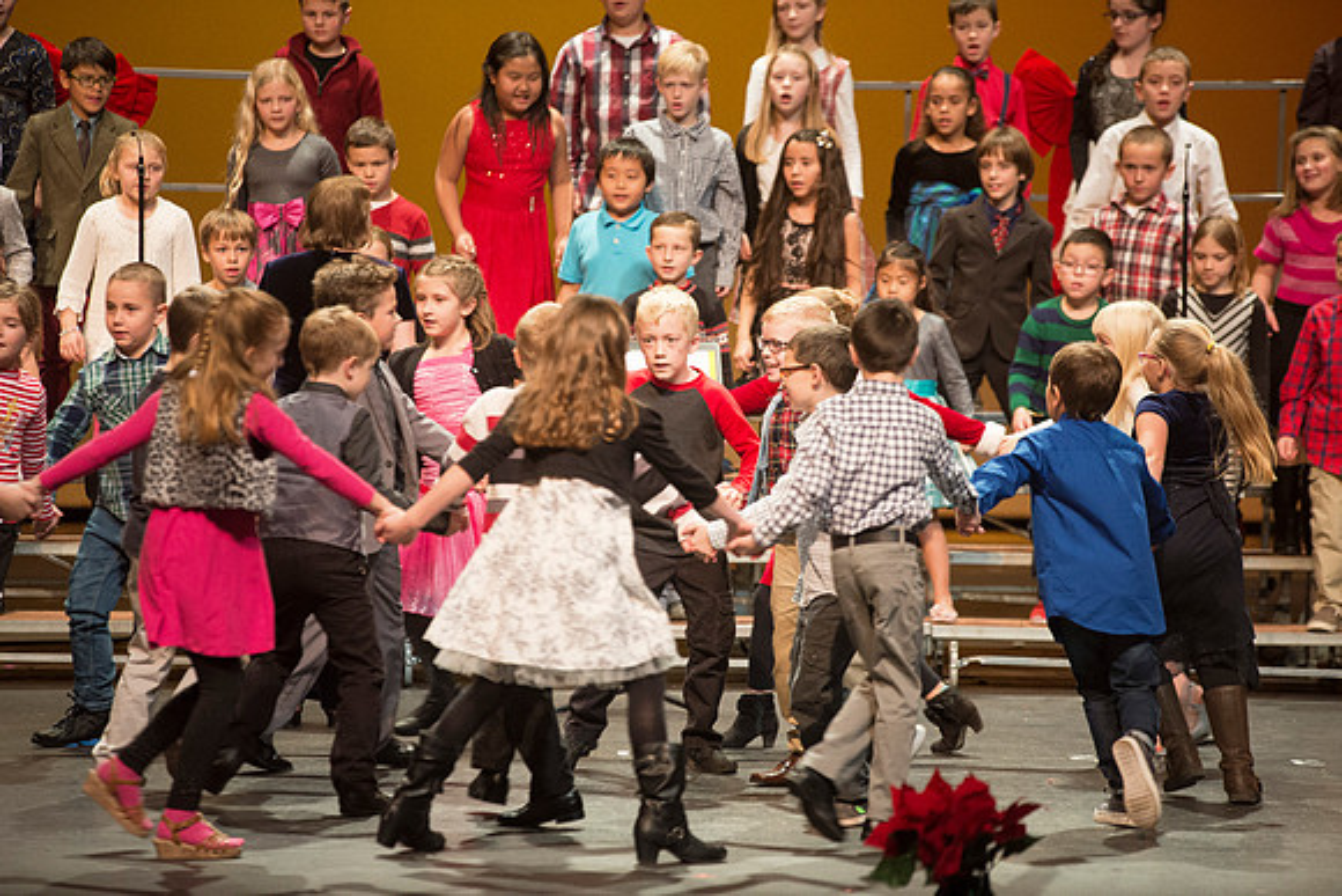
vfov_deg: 6.9
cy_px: 448
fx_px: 7457
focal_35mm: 200
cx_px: 671
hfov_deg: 10.3
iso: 2500
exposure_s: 1/200
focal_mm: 200
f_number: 2.8
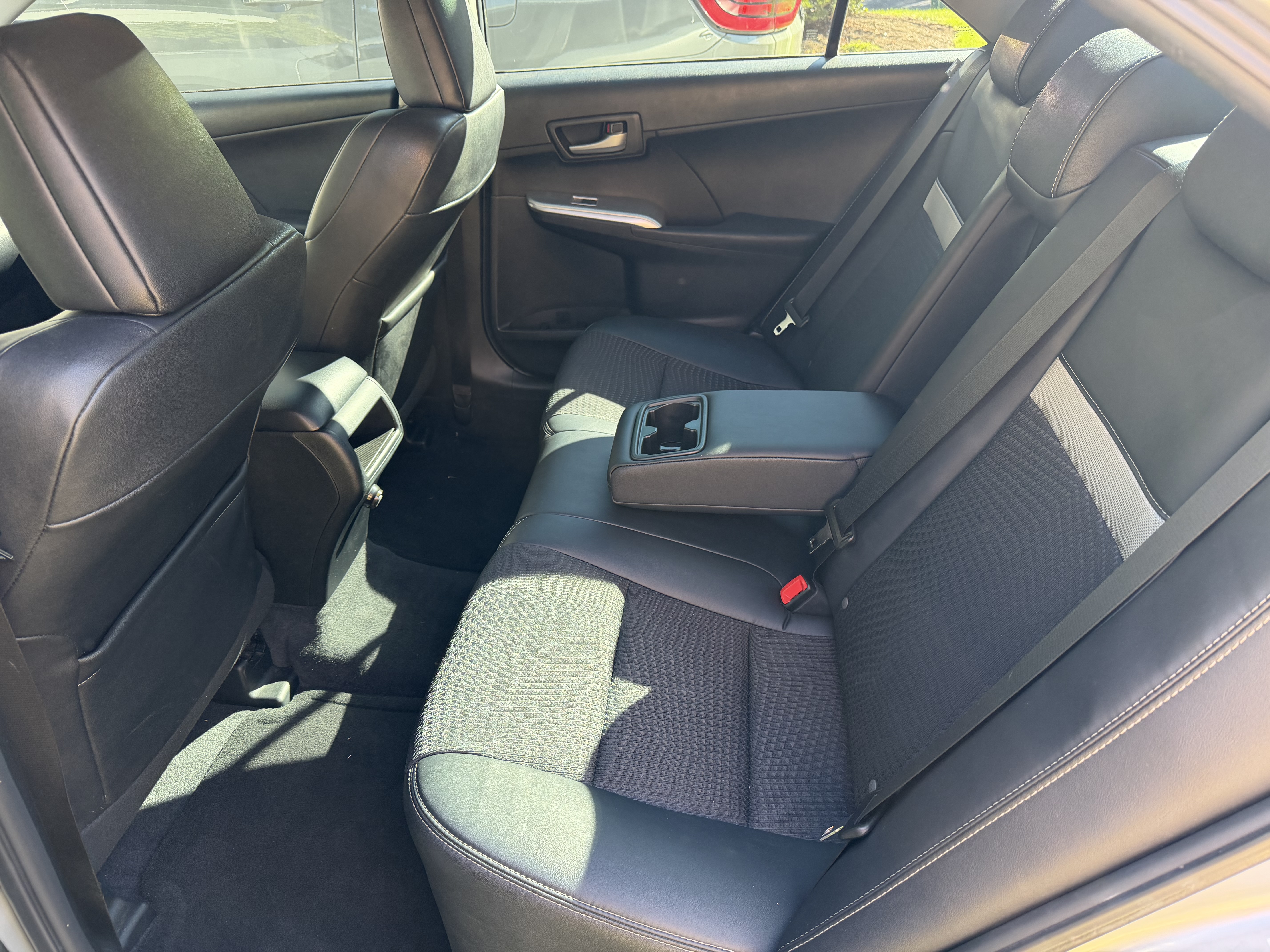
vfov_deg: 56.8
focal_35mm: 24
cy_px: 476
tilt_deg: -29.1
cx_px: 635
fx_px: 881
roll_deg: +7.5
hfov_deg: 71.6
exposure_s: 1/121
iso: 160
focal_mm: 6.76
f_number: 1.78
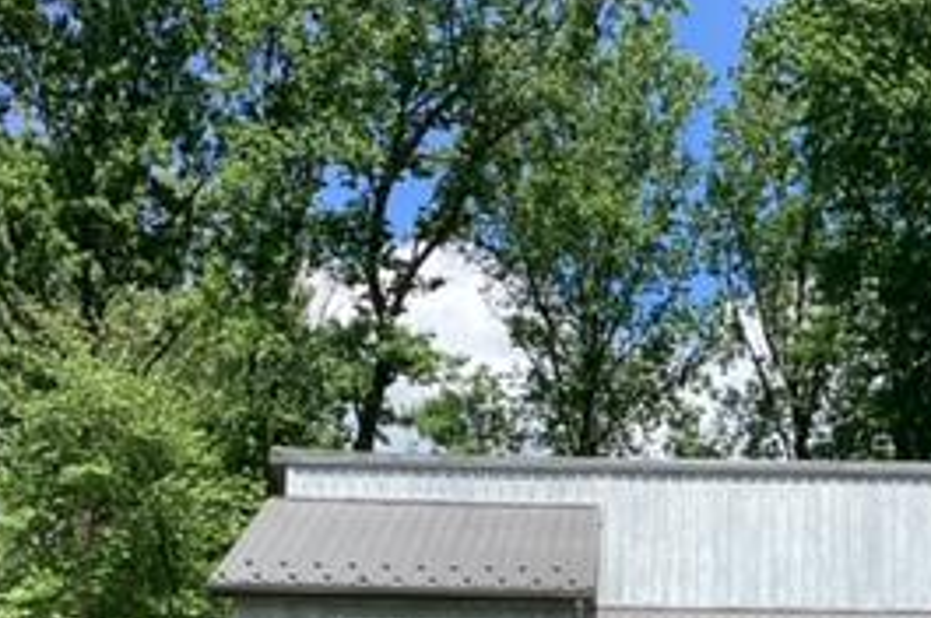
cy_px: 643
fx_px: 2015
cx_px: 699
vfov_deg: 17.0
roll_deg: +0.0
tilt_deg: +6.8
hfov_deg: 25.7
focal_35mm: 78
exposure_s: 1/959
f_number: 2.4
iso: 25
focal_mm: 3.3
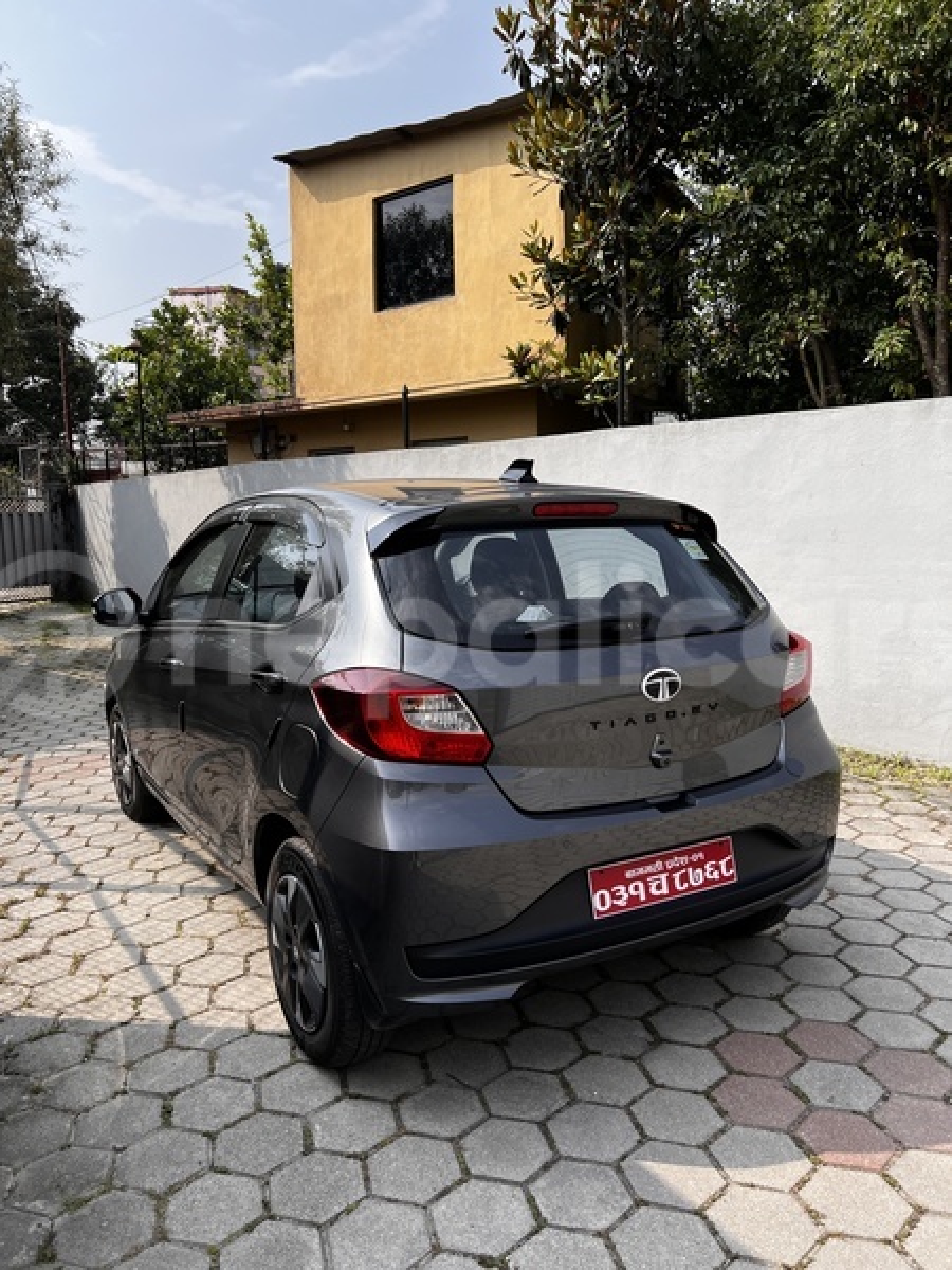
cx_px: 476
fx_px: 953
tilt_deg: -8.0
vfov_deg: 67.3
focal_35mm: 26
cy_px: 635
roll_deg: +0.5
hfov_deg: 53.1
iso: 50
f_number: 1.5
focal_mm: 5.7
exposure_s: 1/2571
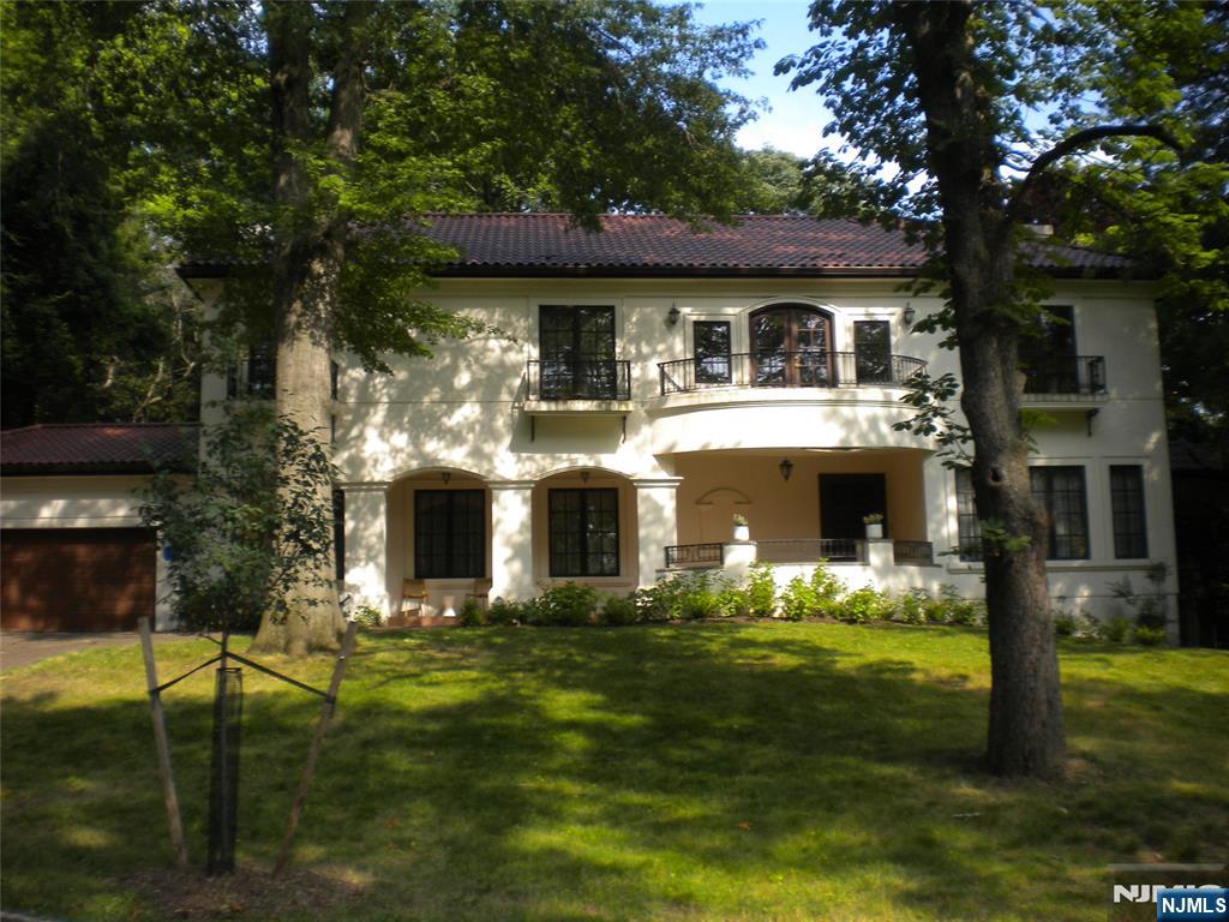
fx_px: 1243
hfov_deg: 52.6
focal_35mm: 35
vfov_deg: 40.7
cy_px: 461
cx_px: 614
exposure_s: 1/225
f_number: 4.6
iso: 80
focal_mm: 6.3
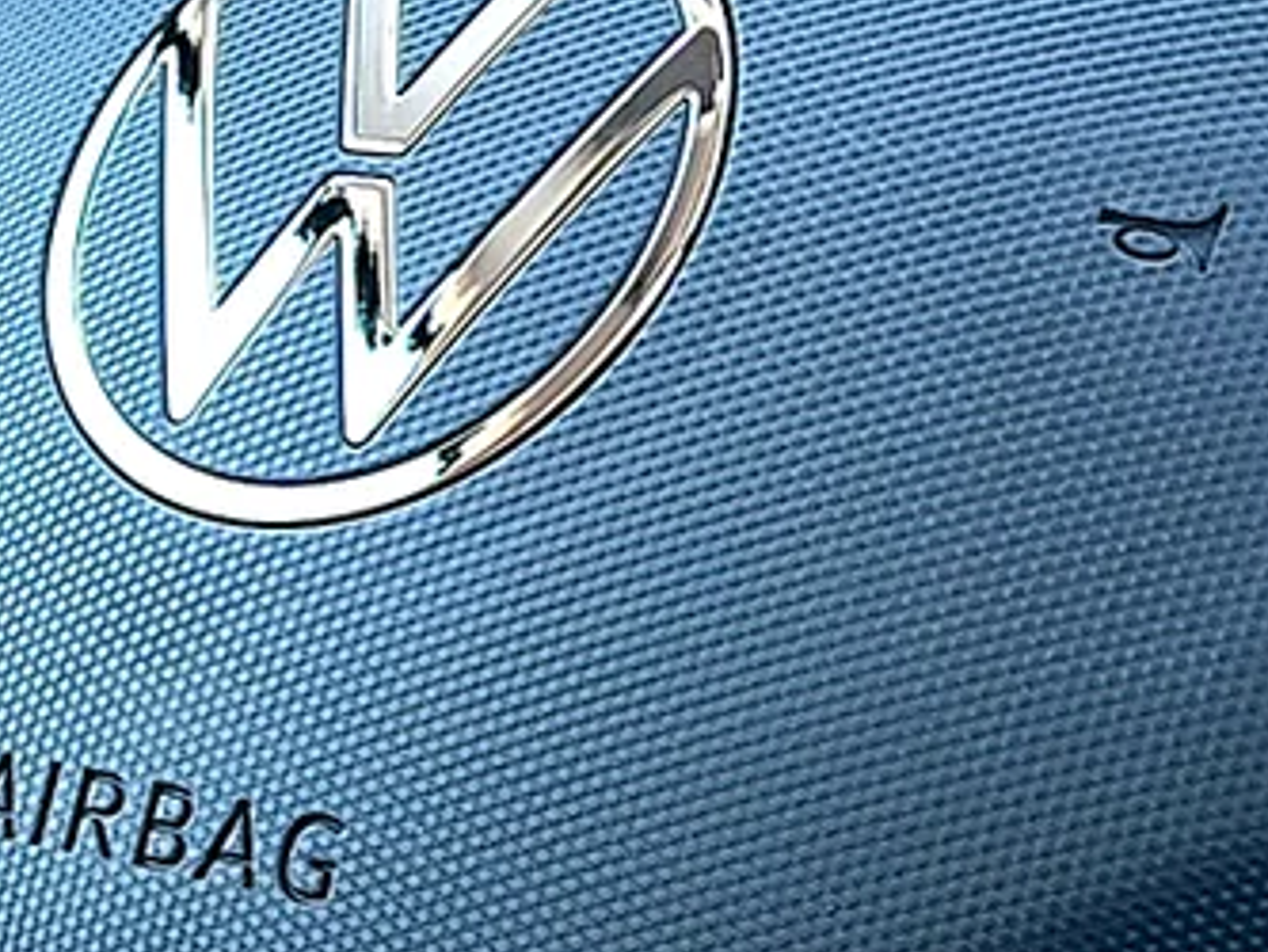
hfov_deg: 18.9
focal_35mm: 103
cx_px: 267
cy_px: 59
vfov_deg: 14.2
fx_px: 3774
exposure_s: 1/113
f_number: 1.78
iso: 50
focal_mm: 6.86
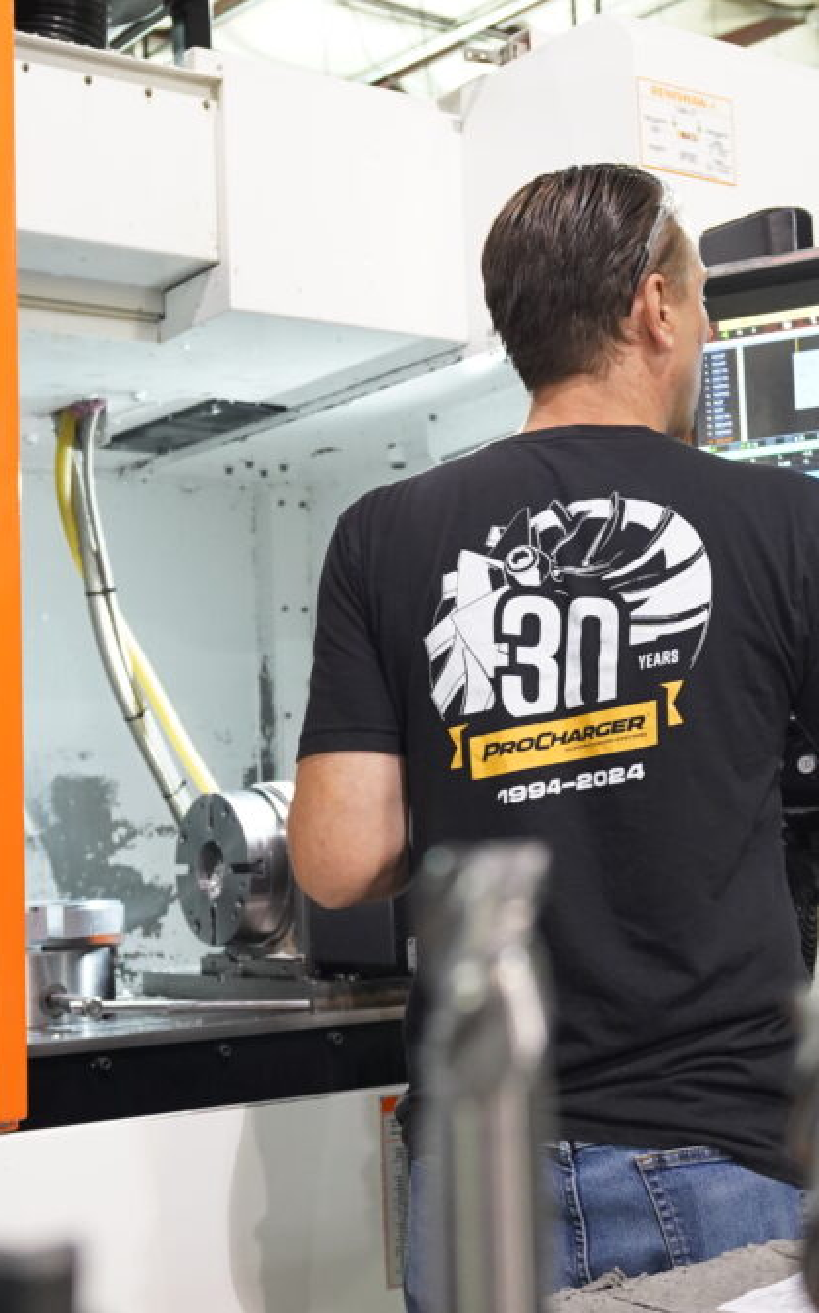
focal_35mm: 53
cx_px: 553
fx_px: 1895
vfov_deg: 38.2
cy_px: 667
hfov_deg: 24.3
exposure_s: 1/50
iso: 2500
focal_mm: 23
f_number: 4
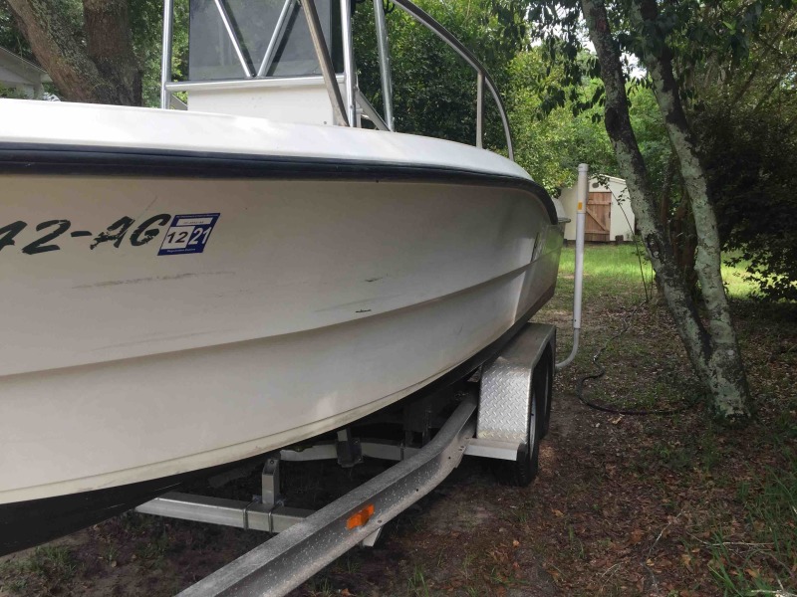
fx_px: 668
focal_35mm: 29
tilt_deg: -8.6
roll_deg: +0.6
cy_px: 298
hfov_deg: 61.7
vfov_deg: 48.2
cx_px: 398
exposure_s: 1/304
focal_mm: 4.15
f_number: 2.2
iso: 32
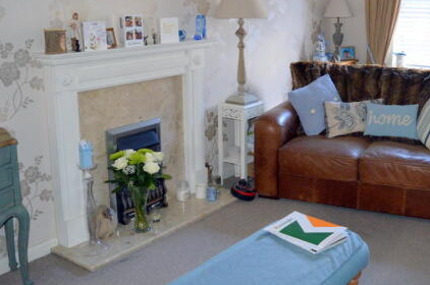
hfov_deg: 46.3
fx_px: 501
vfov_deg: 31.7
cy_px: 110
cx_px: 252
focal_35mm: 42
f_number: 3.5
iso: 1100
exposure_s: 1/60
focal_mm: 18
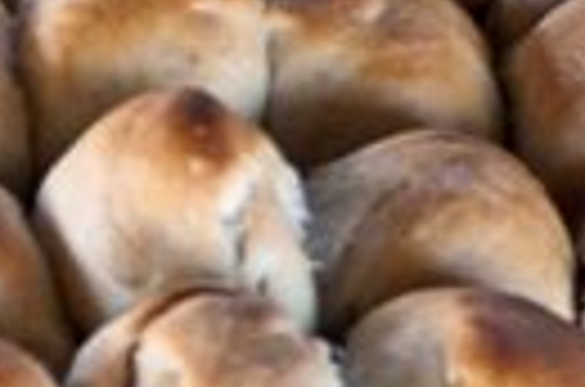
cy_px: 389
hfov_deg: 4.0
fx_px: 8381
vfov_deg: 2.6
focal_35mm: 517
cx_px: 832
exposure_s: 1/100
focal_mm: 70
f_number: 5.6
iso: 800
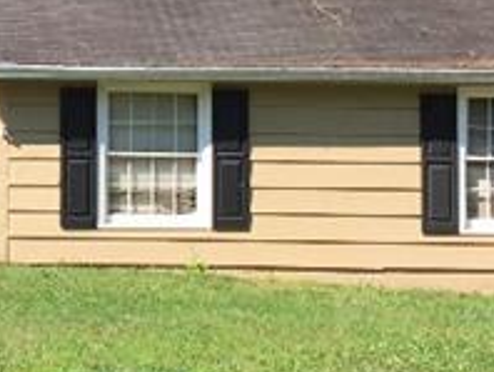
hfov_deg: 16.1
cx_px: -102
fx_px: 1672
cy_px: 117
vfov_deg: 12.7
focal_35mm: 117
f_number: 2.2
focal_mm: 4.15
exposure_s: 1/1163
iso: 32
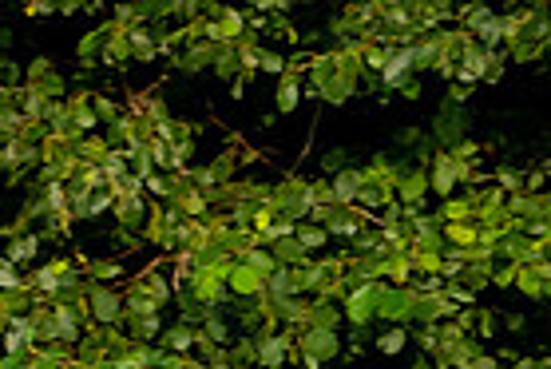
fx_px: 16287
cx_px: -109
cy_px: 462
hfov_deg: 1.9
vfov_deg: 1.3
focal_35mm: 1063
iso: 800
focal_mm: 155
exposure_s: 1/1000
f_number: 4
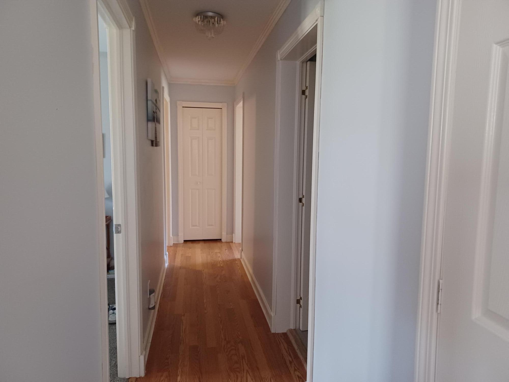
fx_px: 368
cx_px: 254
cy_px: 191
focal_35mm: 25
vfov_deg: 54.9
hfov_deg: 69.4
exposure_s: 1/20
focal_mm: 4.6
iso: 1000
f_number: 1.8
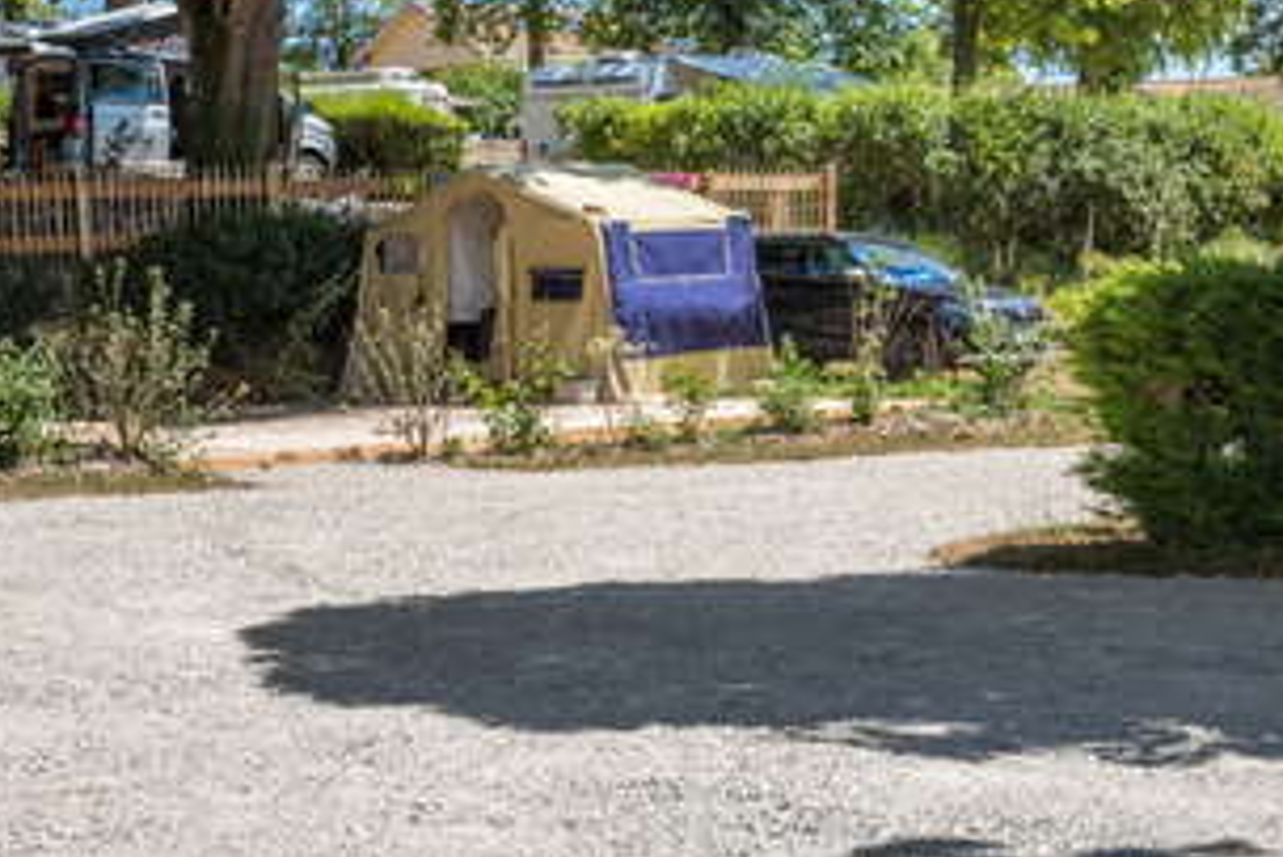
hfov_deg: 22.1
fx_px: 3280
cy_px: 298
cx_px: 819
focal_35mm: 92
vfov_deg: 14.9
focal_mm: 70
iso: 100
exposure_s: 1/80
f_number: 14
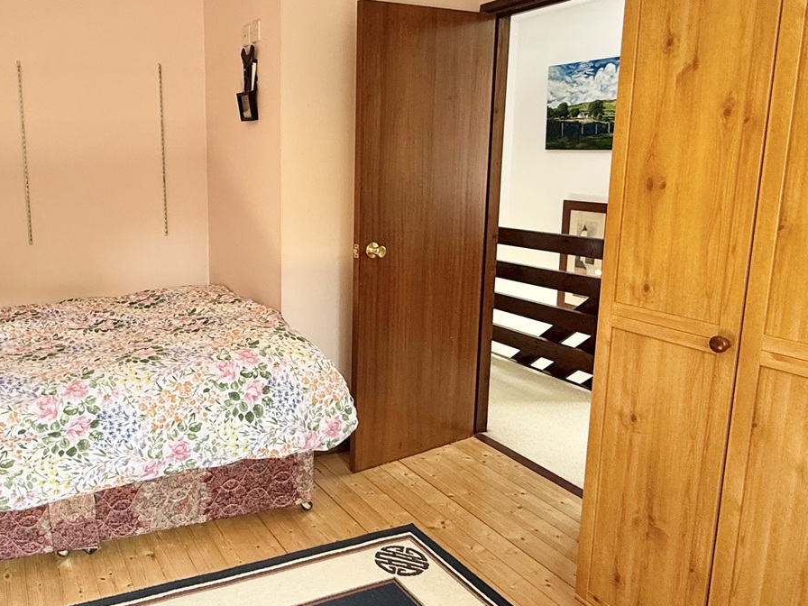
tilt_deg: -11.1
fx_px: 700
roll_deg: +1.7
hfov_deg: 57.4
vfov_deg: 46.8
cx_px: 219
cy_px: 289
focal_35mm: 30
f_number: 2.2
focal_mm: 2.22
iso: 160
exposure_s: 1/99
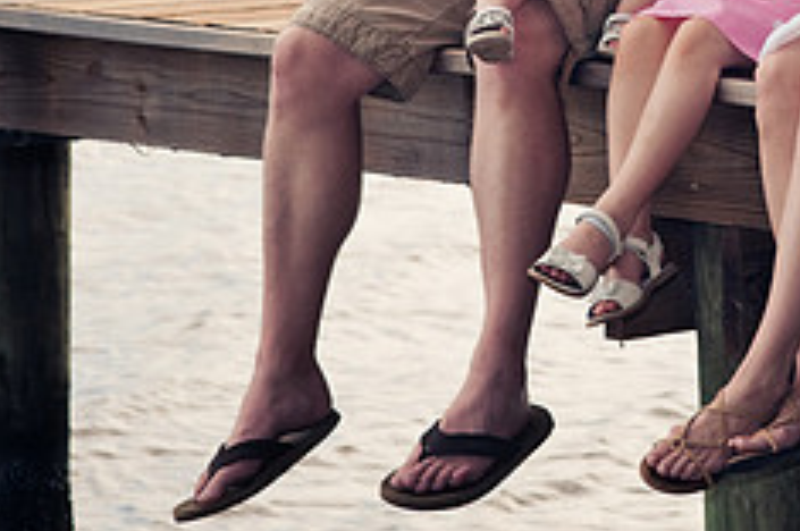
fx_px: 5748
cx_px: 807
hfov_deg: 7.9
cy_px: -106
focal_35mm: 259
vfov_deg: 5.3
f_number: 6.3
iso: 200
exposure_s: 1/250
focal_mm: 105
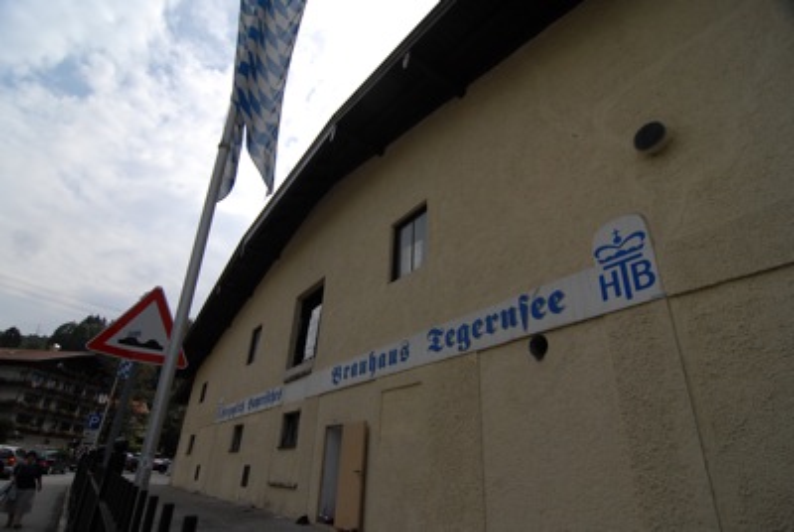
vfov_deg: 67.6
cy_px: 266
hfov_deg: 89.9
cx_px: 397
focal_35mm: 18
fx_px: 398
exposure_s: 1/3200
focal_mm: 12
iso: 400
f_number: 5.6
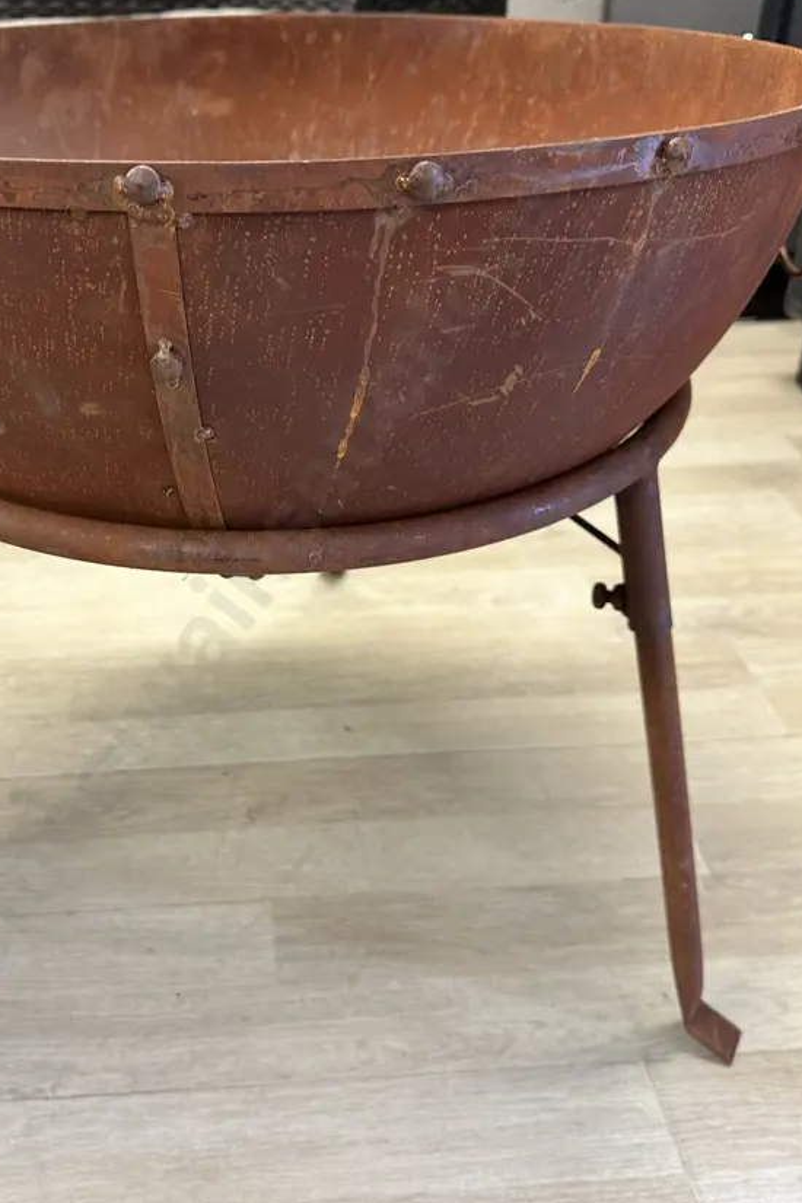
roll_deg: +1.2
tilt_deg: -31.4
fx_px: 1036
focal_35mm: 31
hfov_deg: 41.9
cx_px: 280
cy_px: 544
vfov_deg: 60.2
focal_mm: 6.86
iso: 200
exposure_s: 1/50
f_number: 1.78
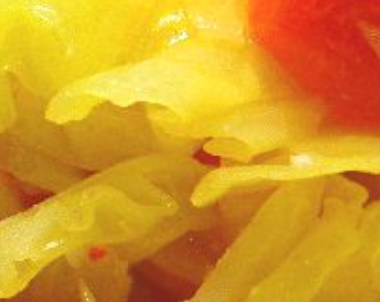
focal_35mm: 127
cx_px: -8
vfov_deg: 12.1
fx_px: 1426
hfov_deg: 14.9
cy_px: 118
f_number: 3.9
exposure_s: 1/50
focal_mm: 7.3
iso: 100
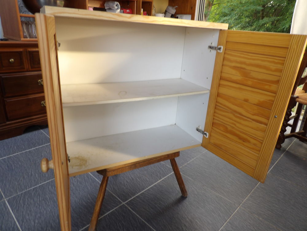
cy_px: 116
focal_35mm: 24
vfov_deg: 56.8
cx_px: 154
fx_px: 213
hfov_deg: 71.6
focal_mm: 4.3
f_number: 3.2
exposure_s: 1/33
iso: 107
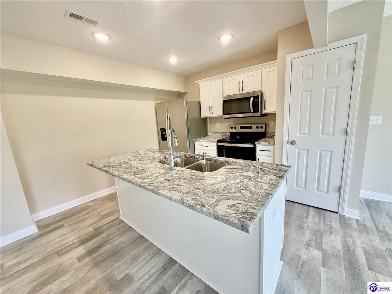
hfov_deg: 102.1
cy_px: 147
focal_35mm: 14
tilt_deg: -10.8
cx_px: 196
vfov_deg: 85.6
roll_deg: +3.7
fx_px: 158
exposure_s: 1/120
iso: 125
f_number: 2.2
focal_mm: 2.22
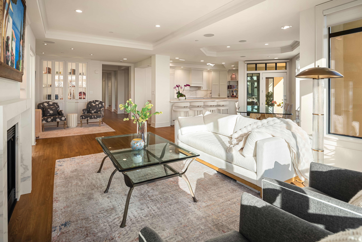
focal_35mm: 19
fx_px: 191
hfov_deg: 86.9
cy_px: 121
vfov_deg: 64.6
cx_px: 181
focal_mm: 19
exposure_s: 1/40
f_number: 7.1
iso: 100
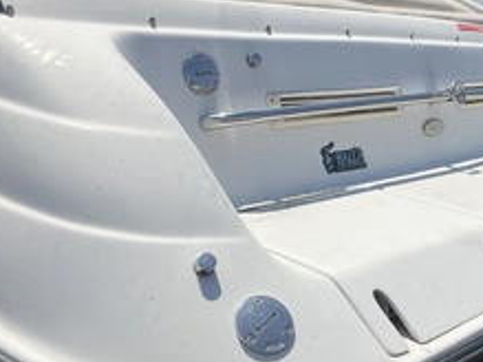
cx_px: 355
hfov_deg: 35.5
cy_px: 155
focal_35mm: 53
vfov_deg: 27.5
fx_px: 739
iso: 25
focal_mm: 3
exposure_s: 1/4785
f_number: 1.8
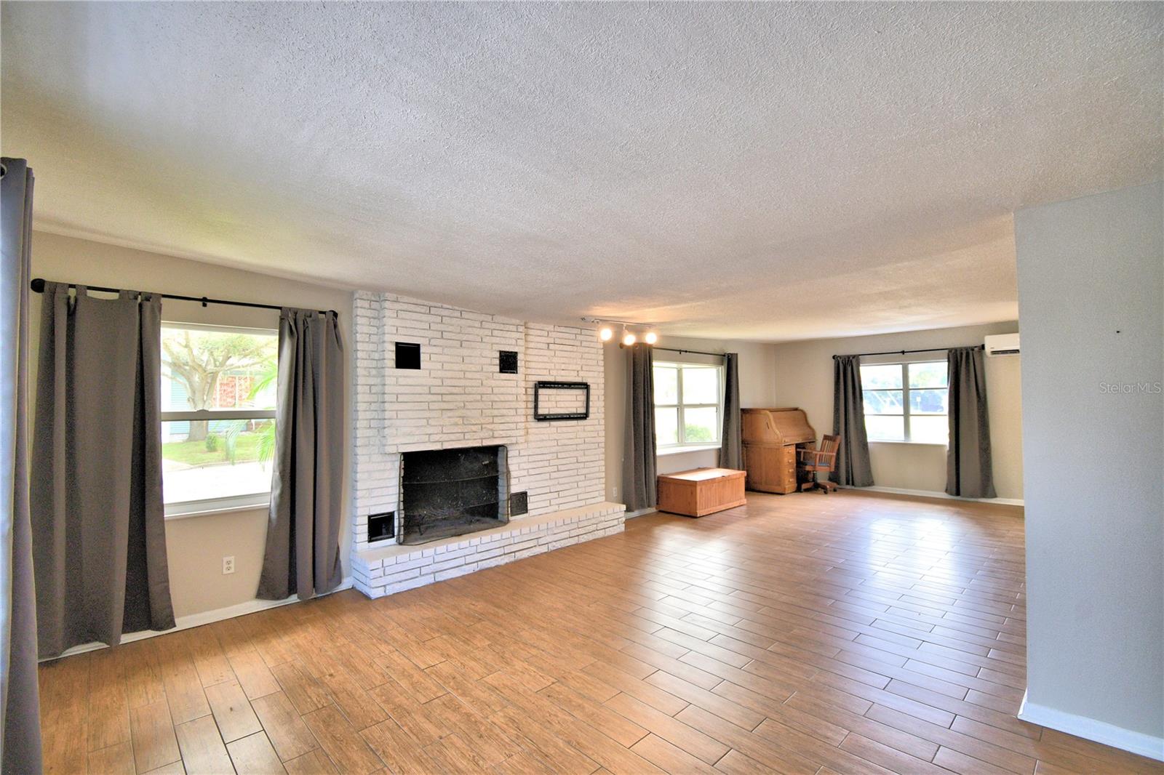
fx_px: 485
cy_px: 388
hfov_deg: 100.4
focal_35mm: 15
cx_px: 582
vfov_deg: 77.3
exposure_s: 1/60
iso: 400
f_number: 4.5
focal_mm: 10
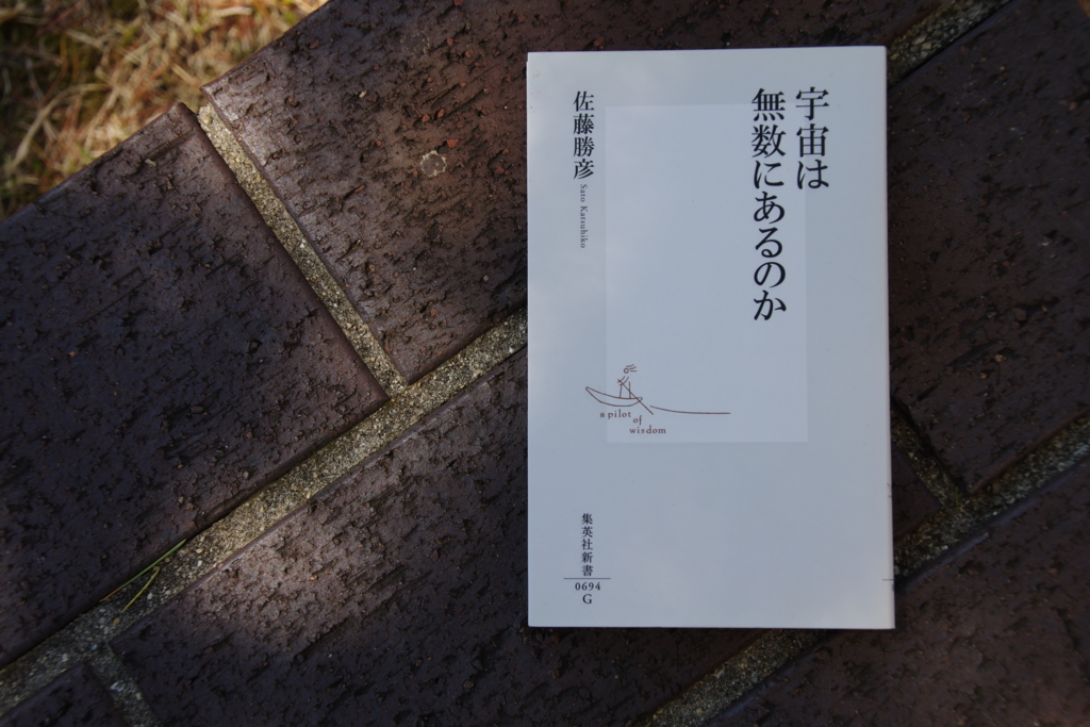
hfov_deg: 25.7
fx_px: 2392
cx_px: 545
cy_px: 364
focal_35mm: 79
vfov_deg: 17.3
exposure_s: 1/160
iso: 100
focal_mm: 53
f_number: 7.1
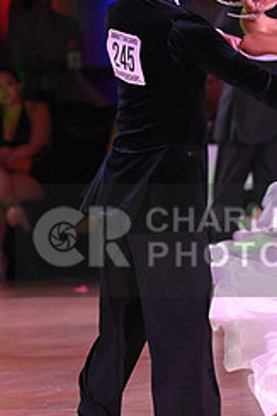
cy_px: 241
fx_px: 5478
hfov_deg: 2.9
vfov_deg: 4.4
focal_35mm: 474
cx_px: 251
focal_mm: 200
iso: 1600
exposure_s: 1/200
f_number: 4.5
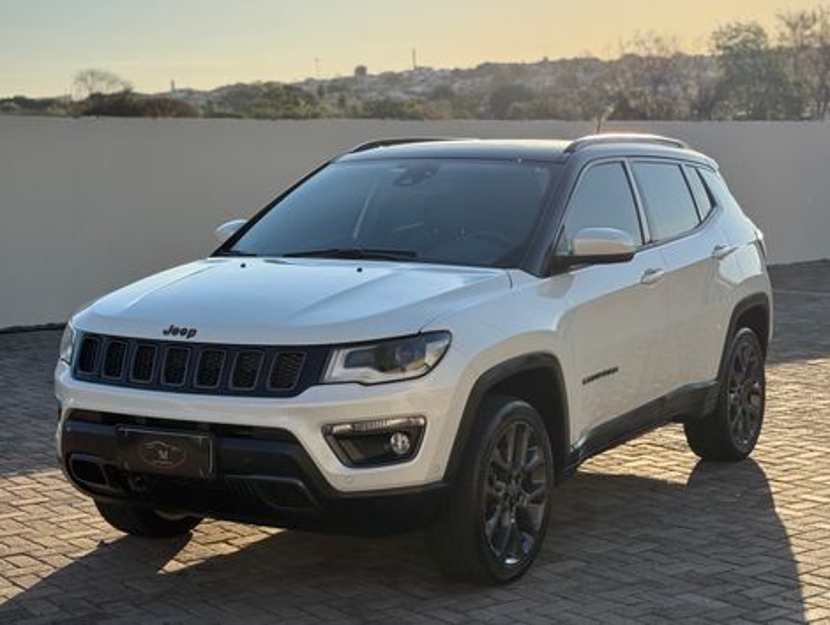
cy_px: 312
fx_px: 1153
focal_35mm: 48
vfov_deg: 30.3
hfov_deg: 39.6
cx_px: 415
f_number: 1.78
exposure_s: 1/3704
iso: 100
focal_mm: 6.76
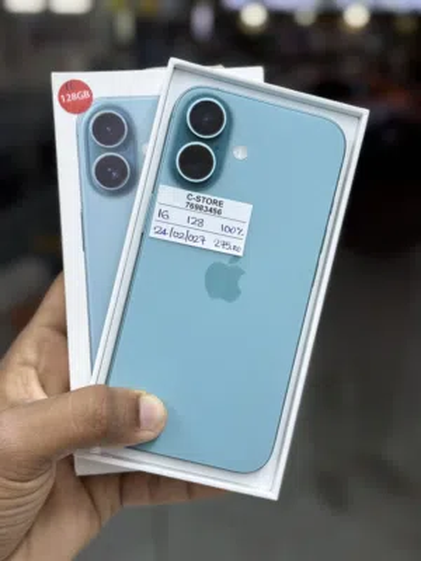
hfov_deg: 30.3
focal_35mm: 48
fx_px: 778
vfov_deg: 39.7
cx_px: 210
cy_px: 280
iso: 64
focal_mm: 6.76
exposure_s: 1/260
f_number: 1.78
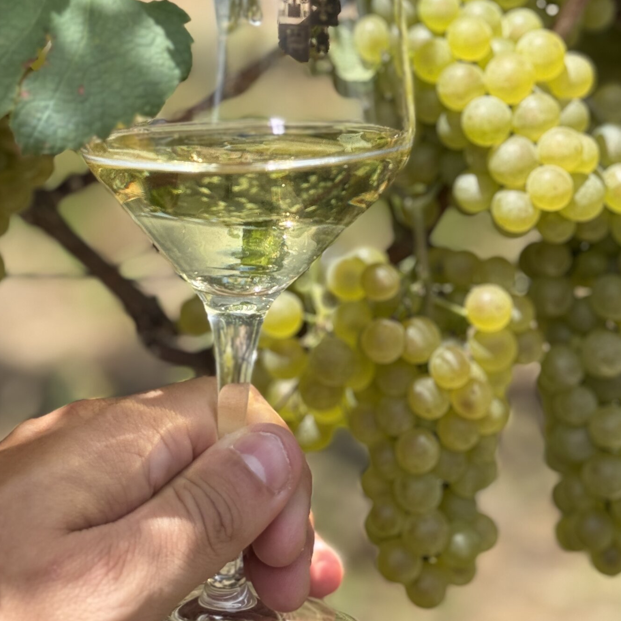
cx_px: 251
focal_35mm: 82
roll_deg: +1.0
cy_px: 102
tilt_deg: -5.5
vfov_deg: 20.8
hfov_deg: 21.1
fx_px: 1664
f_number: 1.78
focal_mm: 6.76
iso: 64
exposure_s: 1/2415
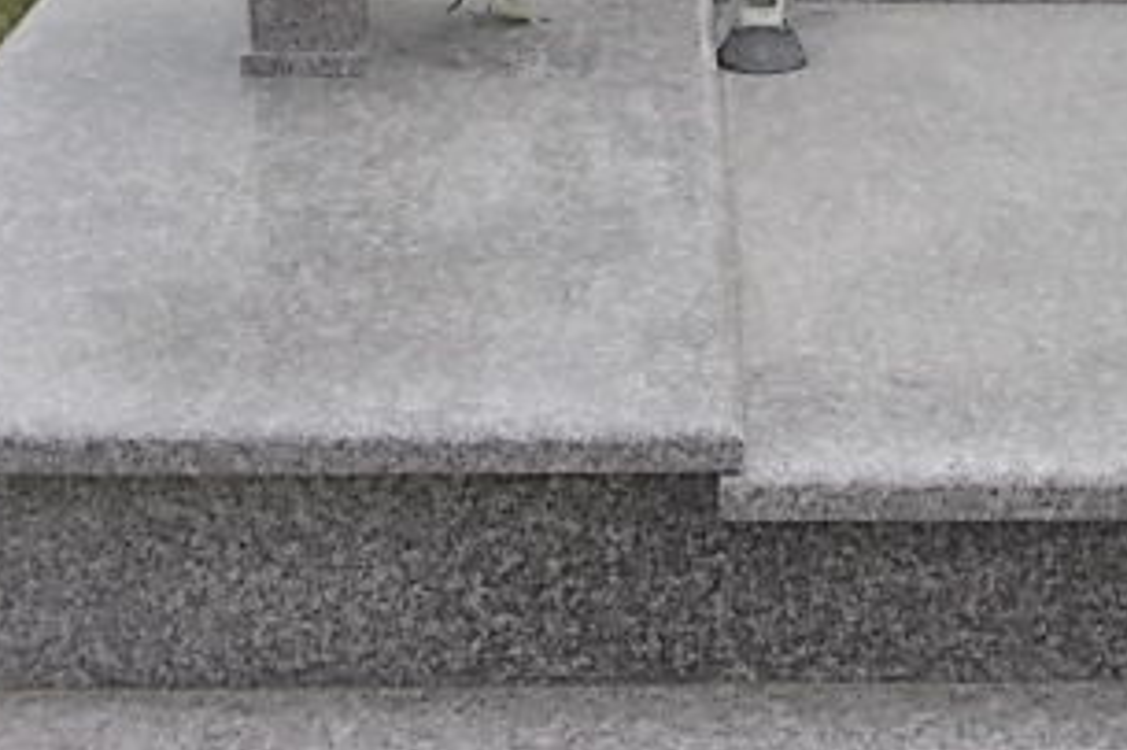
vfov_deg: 16.3
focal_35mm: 83
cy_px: 137
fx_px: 2597
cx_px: 713
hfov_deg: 24.4
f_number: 6.2
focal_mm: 5.3
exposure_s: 1/160
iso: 80
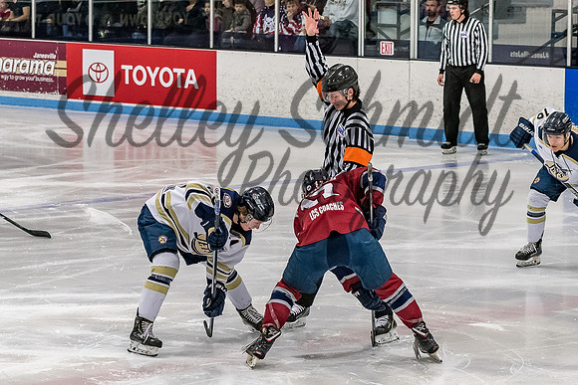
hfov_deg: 12.6
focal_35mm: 163
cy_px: 186
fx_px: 2612
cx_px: 285
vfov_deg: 8.4
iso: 2000
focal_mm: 70
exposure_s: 1/800
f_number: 3.5
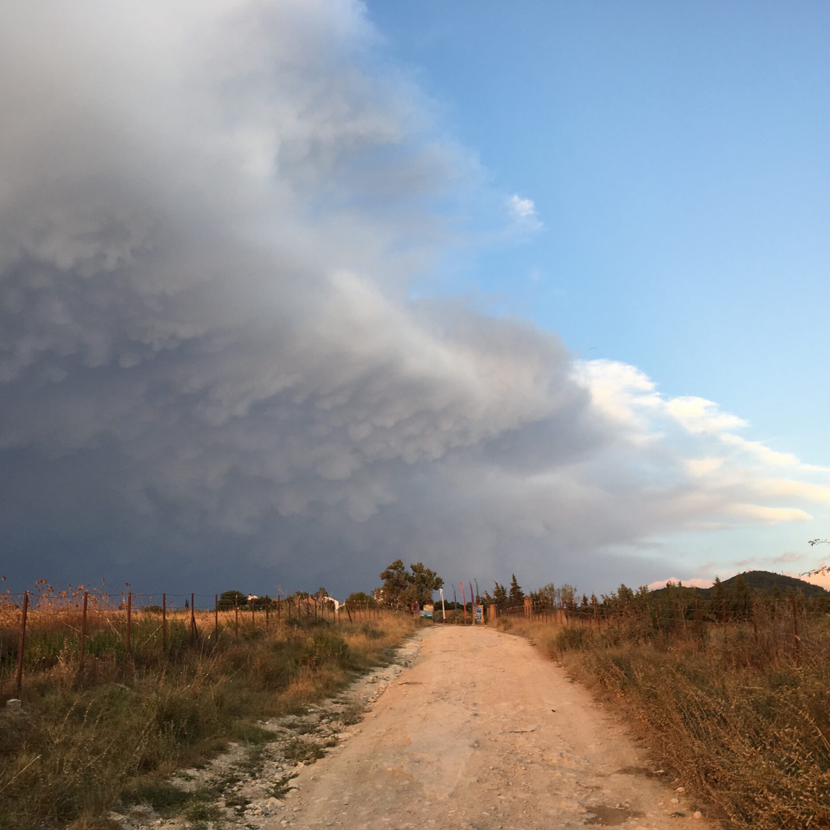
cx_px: 330
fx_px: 949
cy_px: 422
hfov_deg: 46.9
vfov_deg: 47.2
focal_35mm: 35
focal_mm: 4.15
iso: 25
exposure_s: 1/121
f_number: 2.2
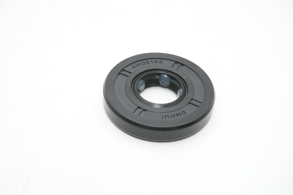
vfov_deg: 18.2
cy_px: 98
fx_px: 610
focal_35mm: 75
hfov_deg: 27.0
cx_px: 146
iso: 2500
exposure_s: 1/160
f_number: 11
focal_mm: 50
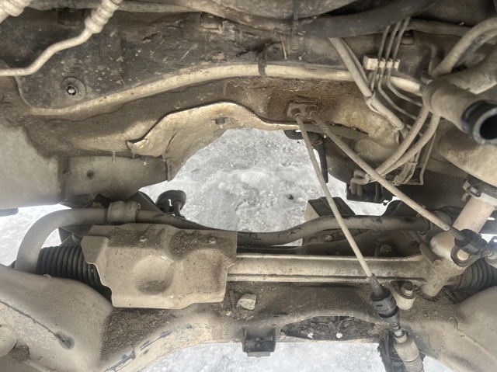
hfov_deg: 67.3
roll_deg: -3.1
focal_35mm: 26
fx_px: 373
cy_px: 186
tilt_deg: -34.0
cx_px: 248
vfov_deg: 53.0
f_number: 1.5
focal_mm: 5.7
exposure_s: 1/121
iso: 80
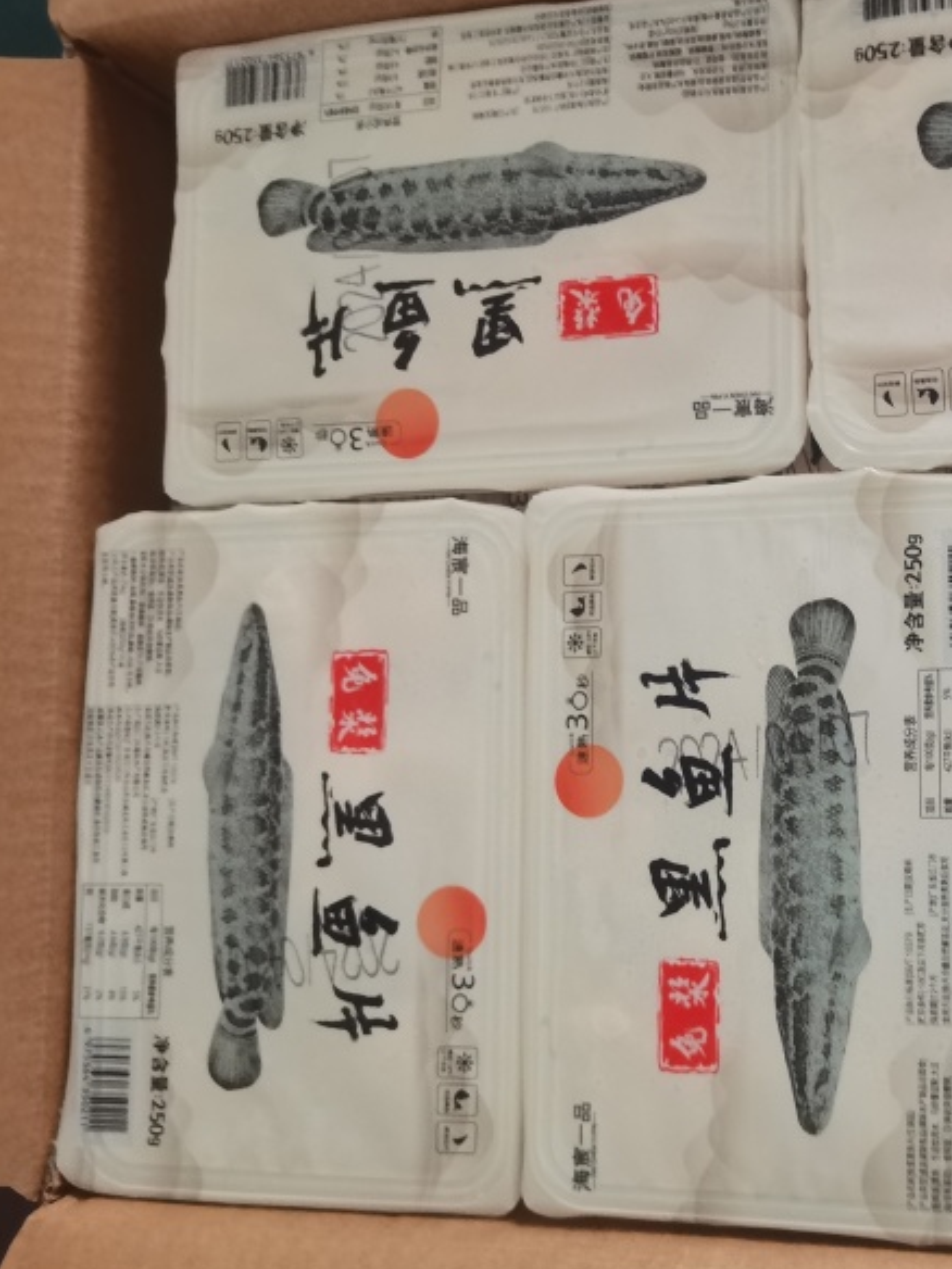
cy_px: 630
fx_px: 1357
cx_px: 828
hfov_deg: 36.6
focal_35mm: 37
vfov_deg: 50.1
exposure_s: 1/20
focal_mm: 4.94
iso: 800
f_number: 1.9
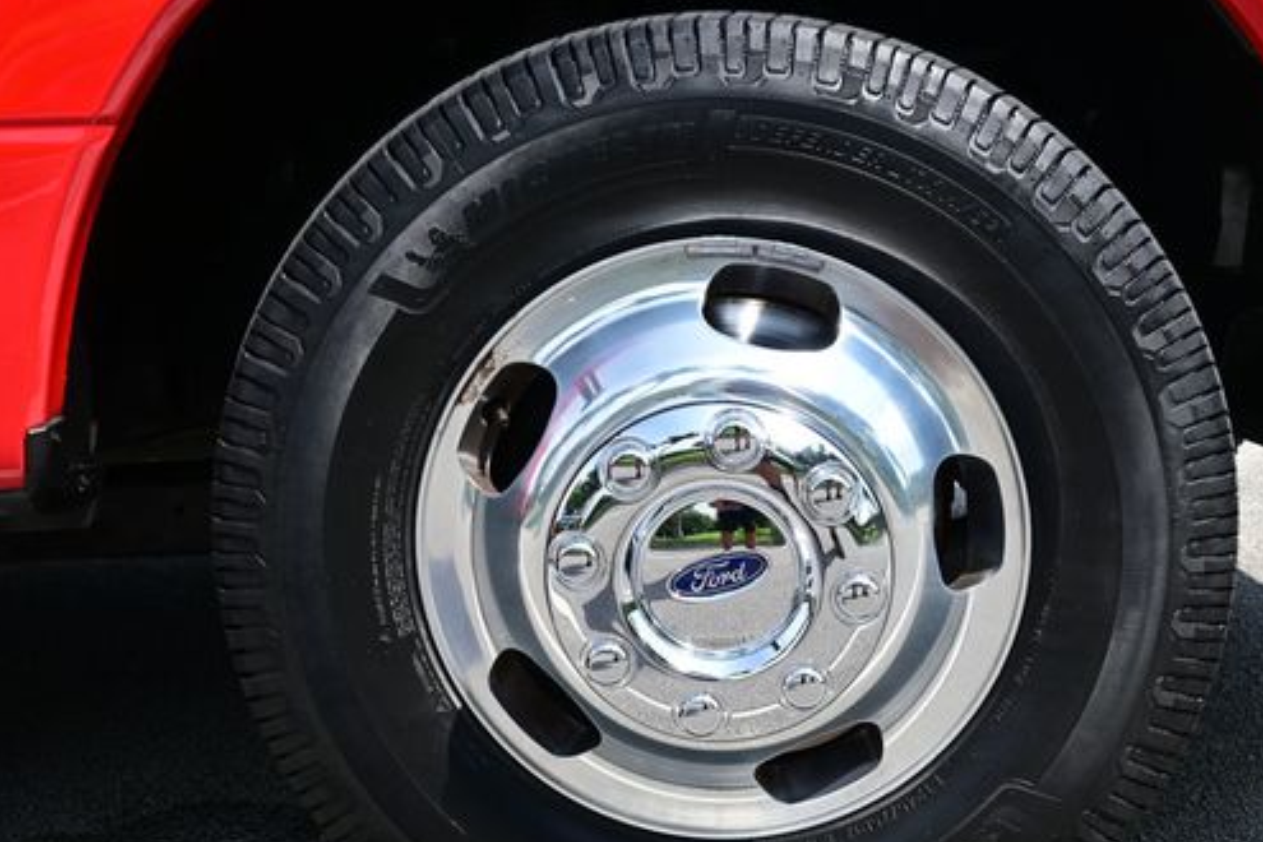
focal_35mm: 53
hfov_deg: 37.2
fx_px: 1871
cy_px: 500
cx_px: 714
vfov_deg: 25.3
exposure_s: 1/200
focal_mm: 27.5
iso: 100
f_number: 7.1
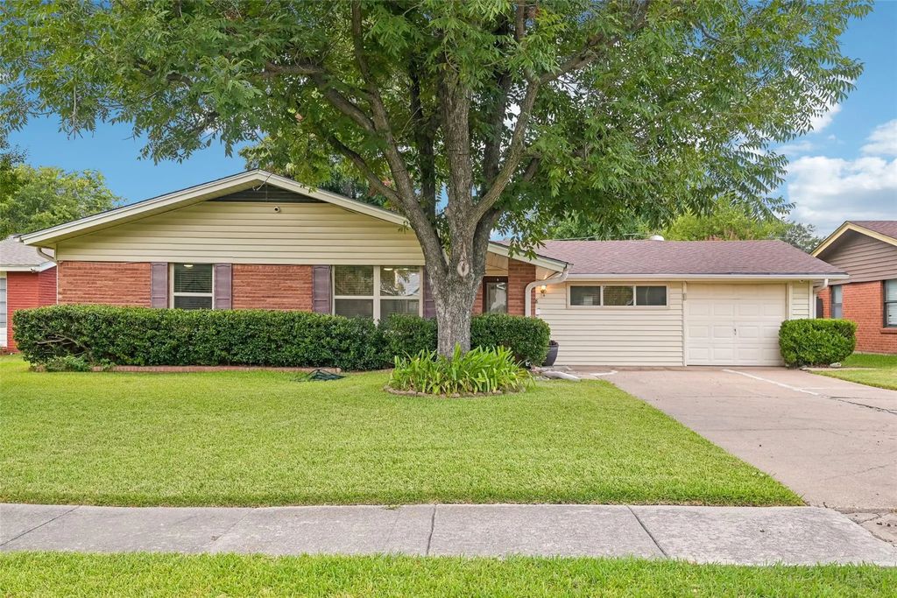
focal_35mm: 30
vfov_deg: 43.6
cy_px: 299
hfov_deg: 61.9
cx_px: 448
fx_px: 748
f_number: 8
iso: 400
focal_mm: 30
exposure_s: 1/30
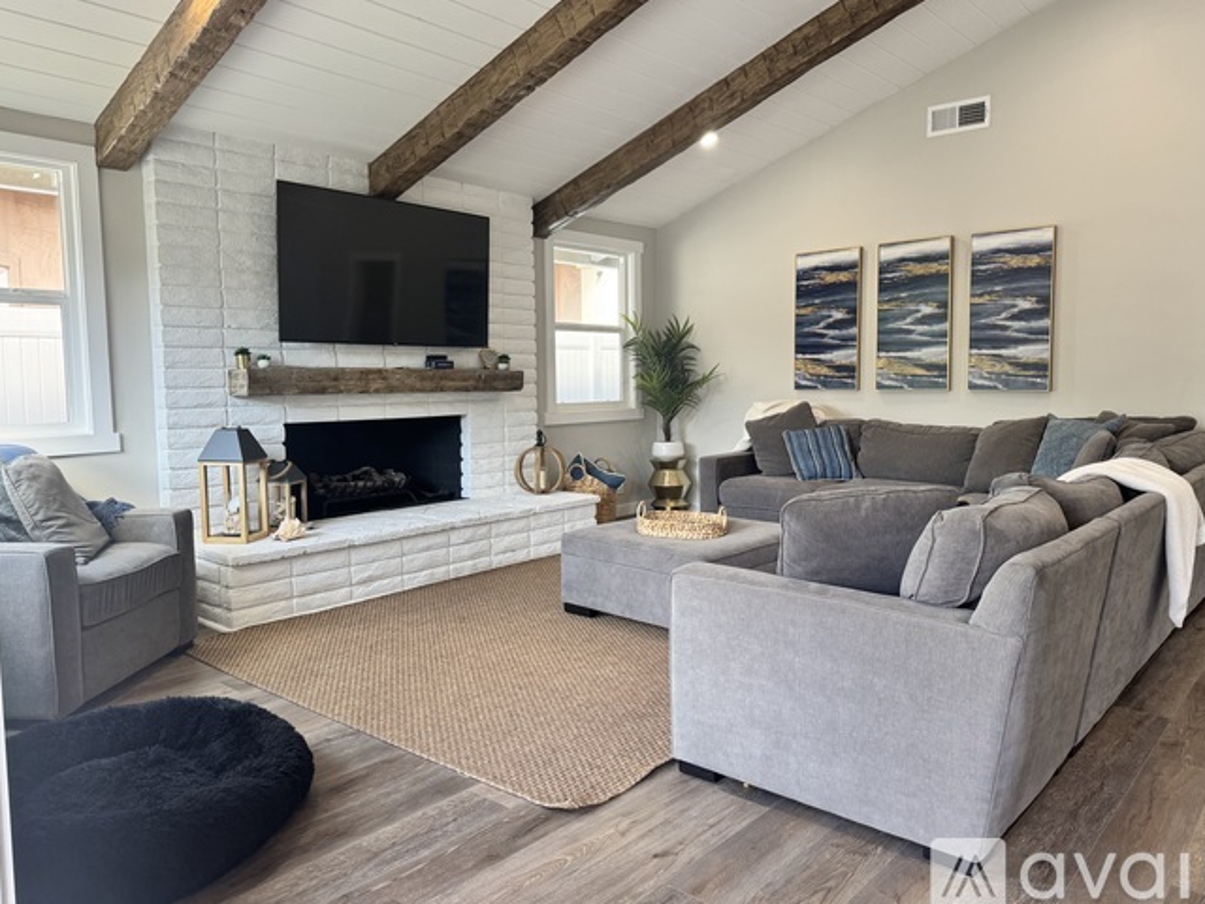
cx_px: 607
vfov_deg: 54.9
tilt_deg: -5.1
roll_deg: +0.5
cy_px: 443
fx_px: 870
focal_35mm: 25
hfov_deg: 69.4
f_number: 1.78
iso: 125
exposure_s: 1/120
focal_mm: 6.76
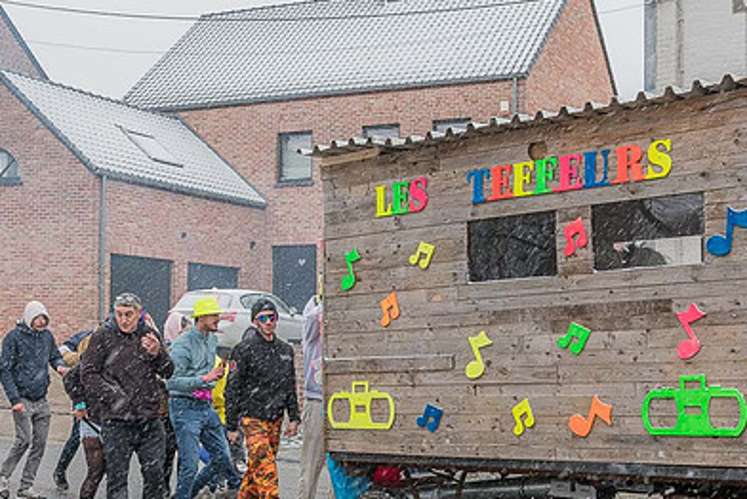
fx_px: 1246
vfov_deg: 22.6
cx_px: 351
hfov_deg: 33.4
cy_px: 336
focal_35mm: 60
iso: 800
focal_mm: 38
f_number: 5.6
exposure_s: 1/160
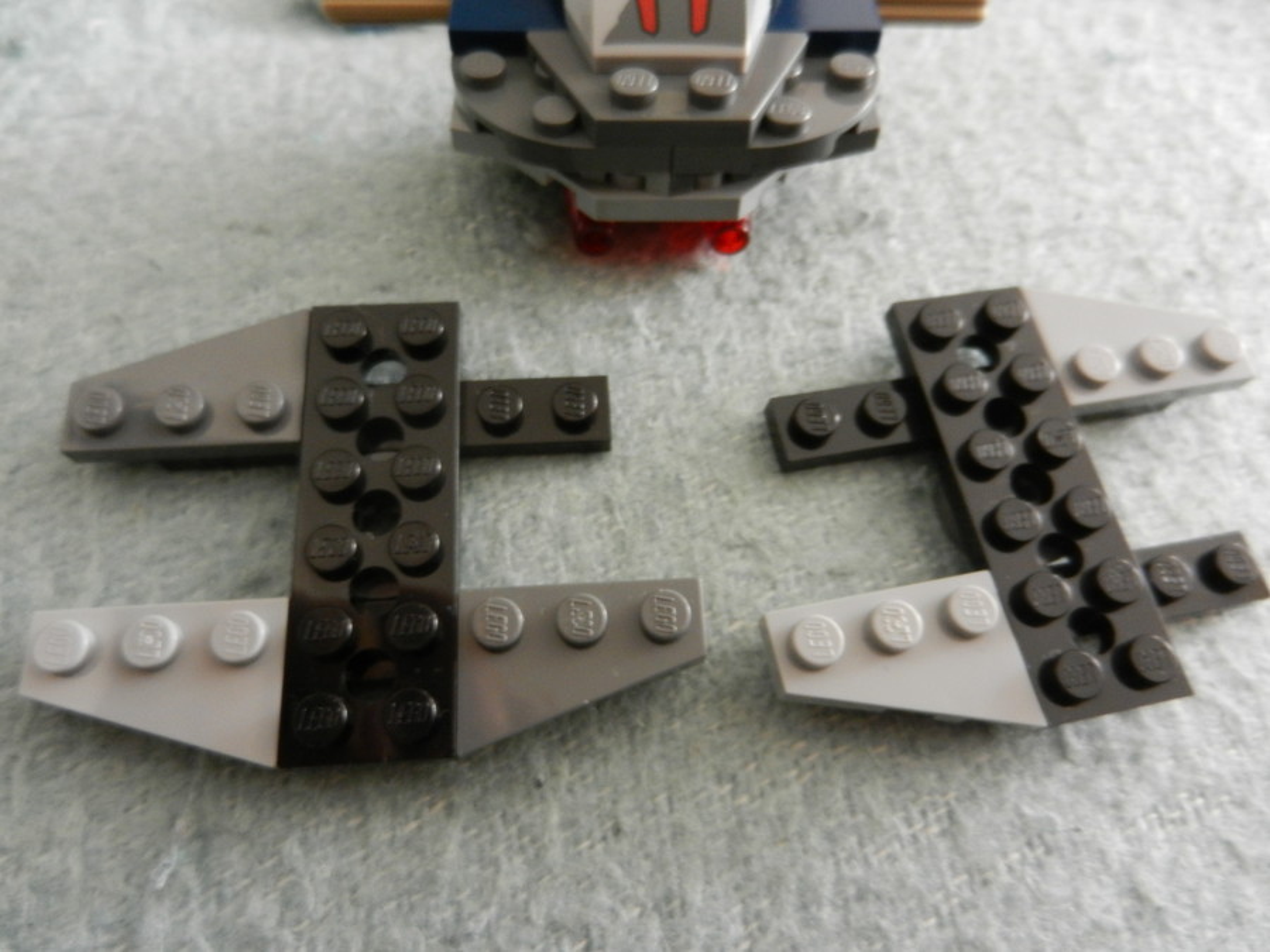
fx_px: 917
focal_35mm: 25
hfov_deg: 69.4
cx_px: 635
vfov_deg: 54.9
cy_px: 476
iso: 400
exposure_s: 1/13
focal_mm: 4.5
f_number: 3.5
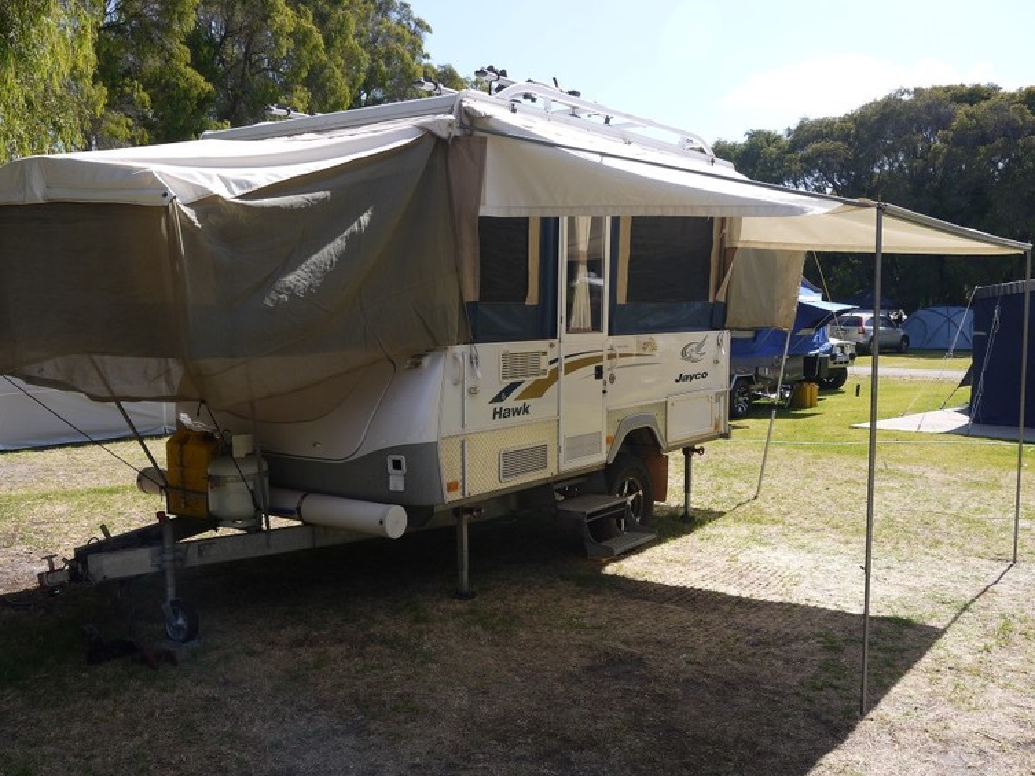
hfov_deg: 53.9
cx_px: 502
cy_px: 404
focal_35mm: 34
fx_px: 1017
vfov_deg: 41.8
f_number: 6.3
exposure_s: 1/320
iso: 100
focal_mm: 16
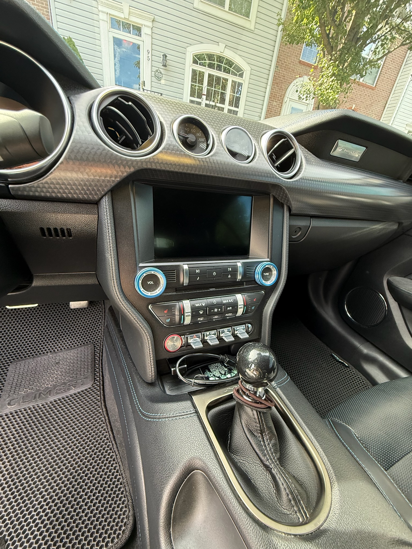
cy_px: 274
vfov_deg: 102.1
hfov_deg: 85.7
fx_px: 222
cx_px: 206
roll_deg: -8.5
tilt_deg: -26.6
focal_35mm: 14
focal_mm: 2.22
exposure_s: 1/97
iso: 320
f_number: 2.2
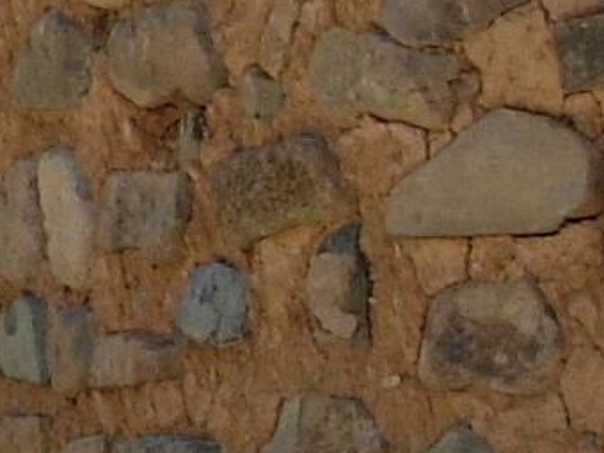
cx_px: -1190
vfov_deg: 5.8
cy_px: 380
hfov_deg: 7.0
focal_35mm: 254
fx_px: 4432
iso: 79
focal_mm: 7.8
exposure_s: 1/470
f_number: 4.8
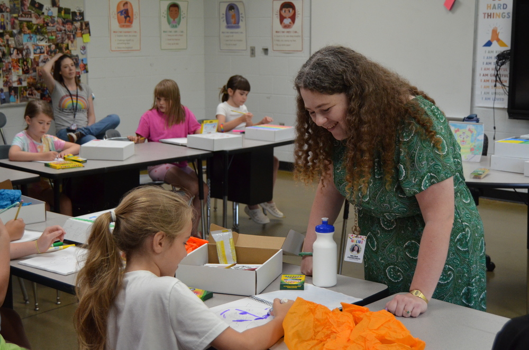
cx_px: 264
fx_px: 836
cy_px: 175
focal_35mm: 57
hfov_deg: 35.1
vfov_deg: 23.7
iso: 1600
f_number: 4.8
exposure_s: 1/160
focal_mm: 38
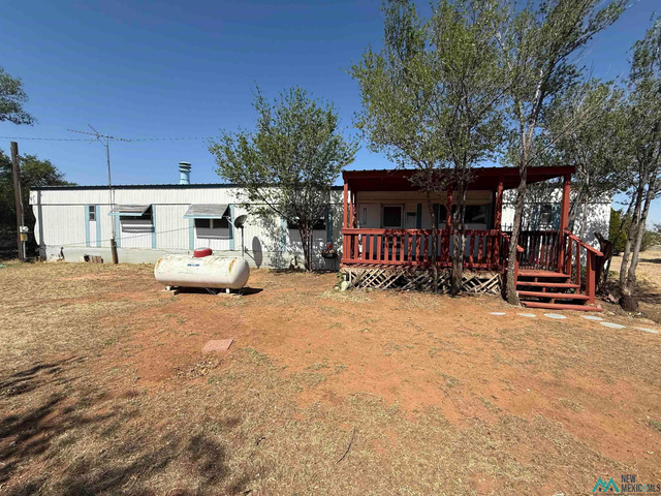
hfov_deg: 102.1
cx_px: 330
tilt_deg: -3.0
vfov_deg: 85.7
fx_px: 267
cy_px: 248
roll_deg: -0.8
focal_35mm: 14
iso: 50
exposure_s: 1/2237
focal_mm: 2.22
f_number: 2.2
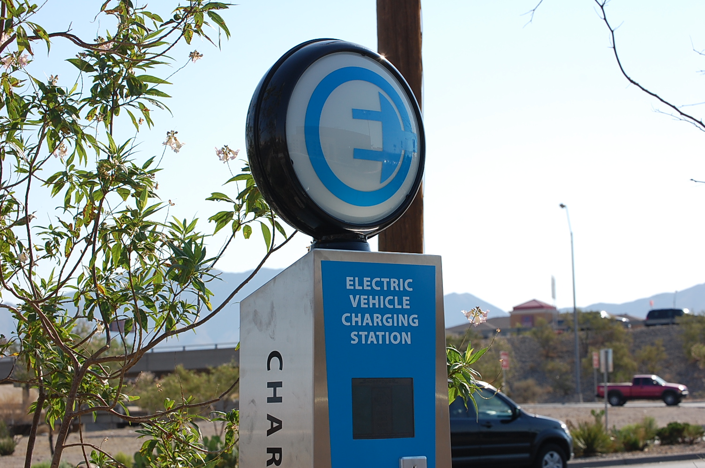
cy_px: 234
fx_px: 1614
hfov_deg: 24.6
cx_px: 352
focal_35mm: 82
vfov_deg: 16.5
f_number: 10
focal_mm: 55
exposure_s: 1/400
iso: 200
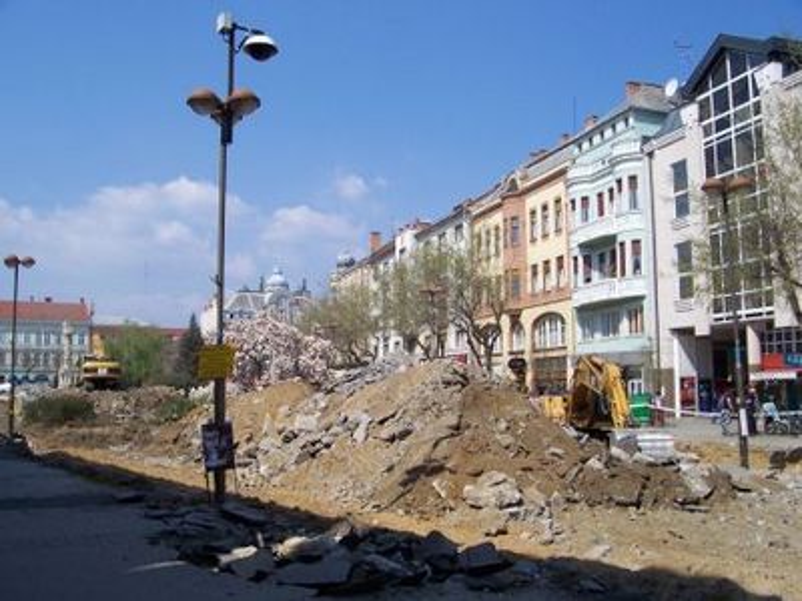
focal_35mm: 34
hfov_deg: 54.0
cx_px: 401
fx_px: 788
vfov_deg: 41.8
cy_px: 300
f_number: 5.6
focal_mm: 5.6
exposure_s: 1/750
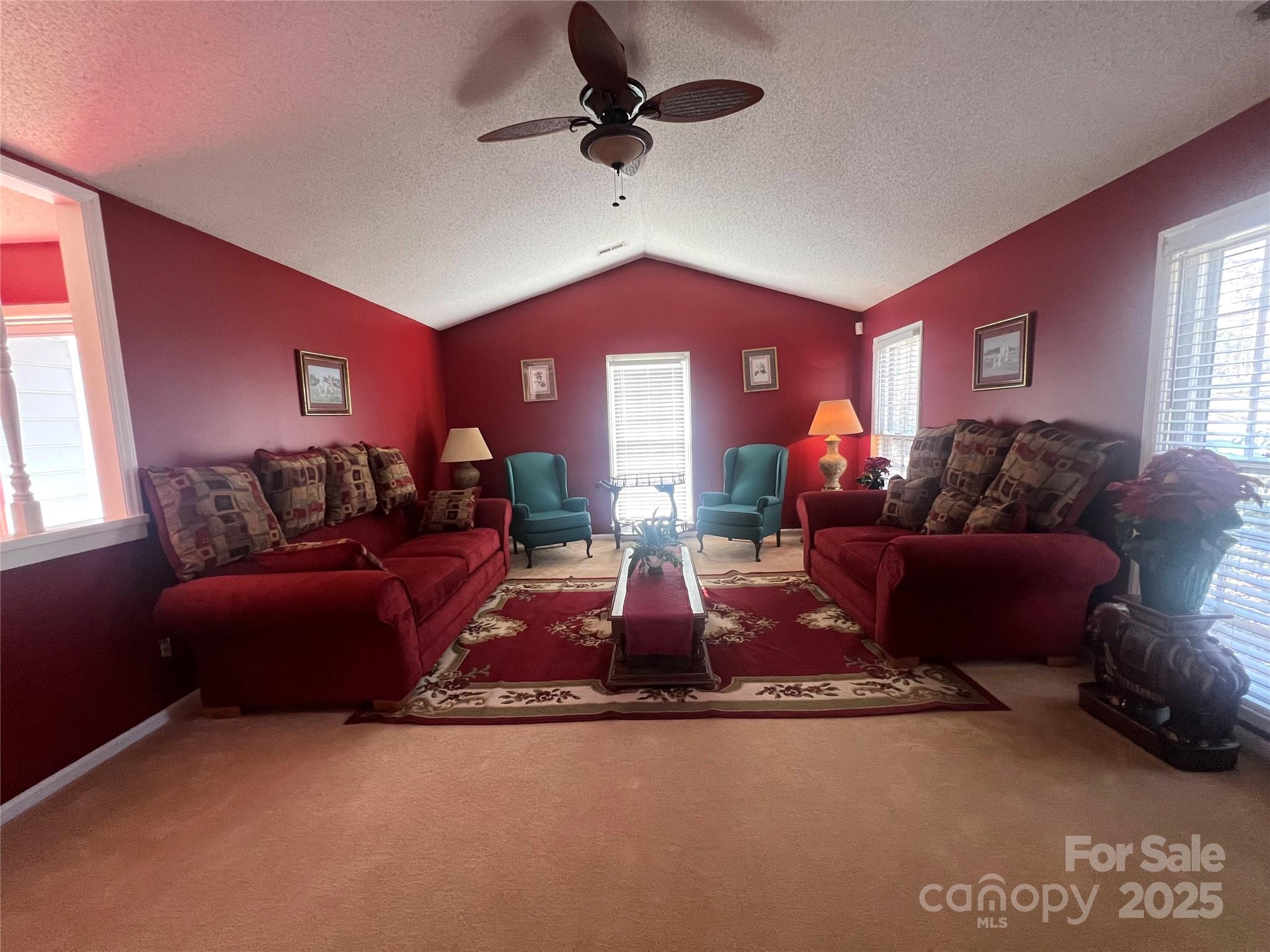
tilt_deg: -5.6
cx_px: 635
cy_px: 476
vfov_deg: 89.9
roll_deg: +2.7
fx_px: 477
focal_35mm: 13
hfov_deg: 106.2
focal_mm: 1.57
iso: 320
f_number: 1.8
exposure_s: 1/60
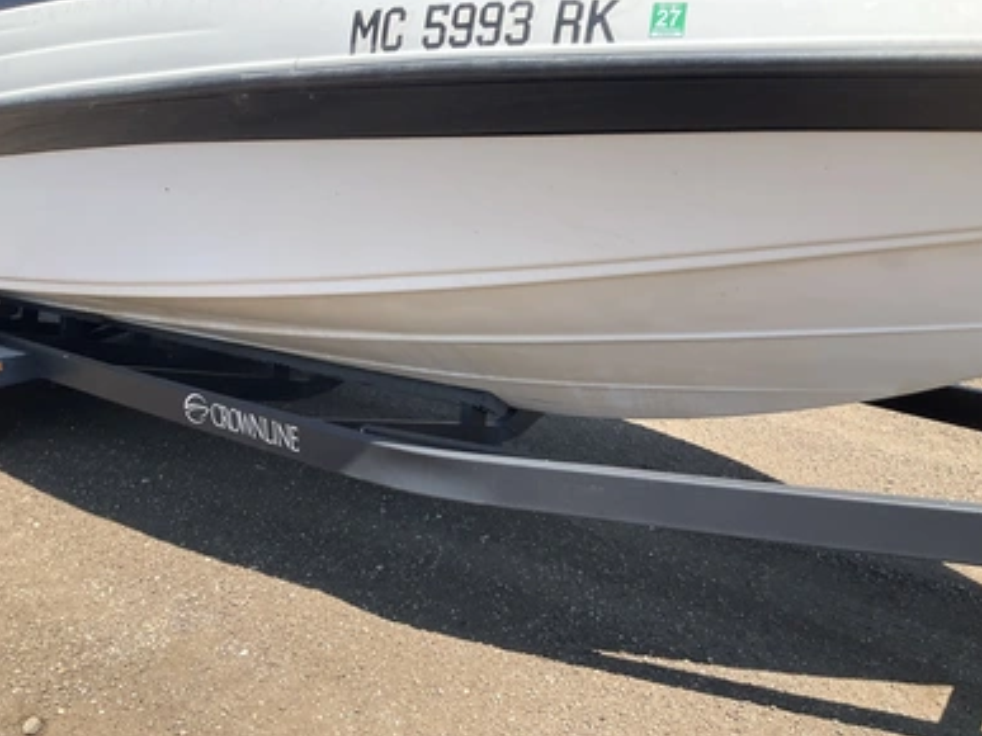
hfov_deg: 60.0
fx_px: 851
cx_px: 482
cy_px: 373
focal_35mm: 30
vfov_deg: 46.8
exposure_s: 1/770
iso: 25
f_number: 1.8
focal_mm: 3
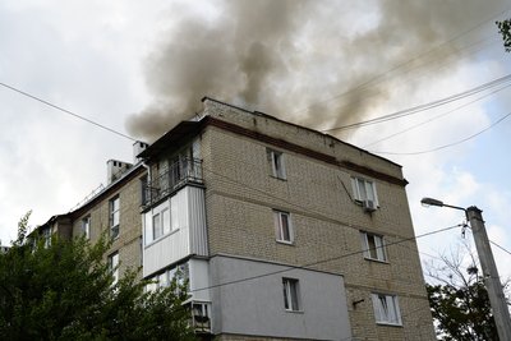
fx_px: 639
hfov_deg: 43.6
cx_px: 256
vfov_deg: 29.9
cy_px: 170
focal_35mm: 45
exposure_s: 1/250
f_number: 5
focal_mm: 45
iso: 100
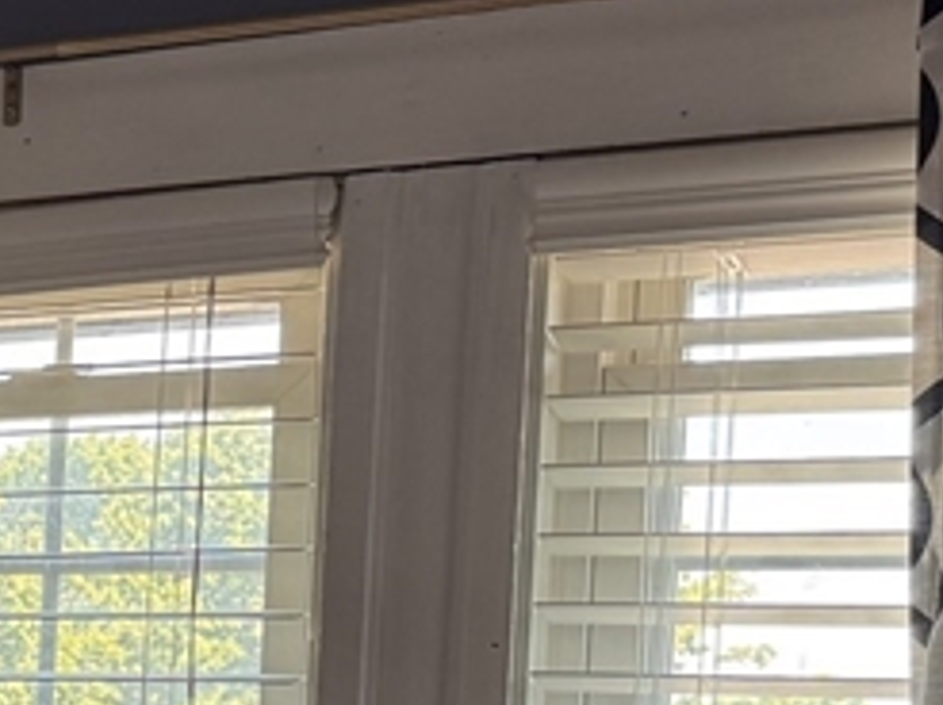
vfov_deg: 14.3
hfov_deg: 16.2
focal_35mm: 100
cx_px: -809
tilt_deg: -3.5
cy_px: 874
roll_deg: -1.3
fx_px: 2722
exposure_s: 1/120
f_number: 1.78
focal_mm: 6.76
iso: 125
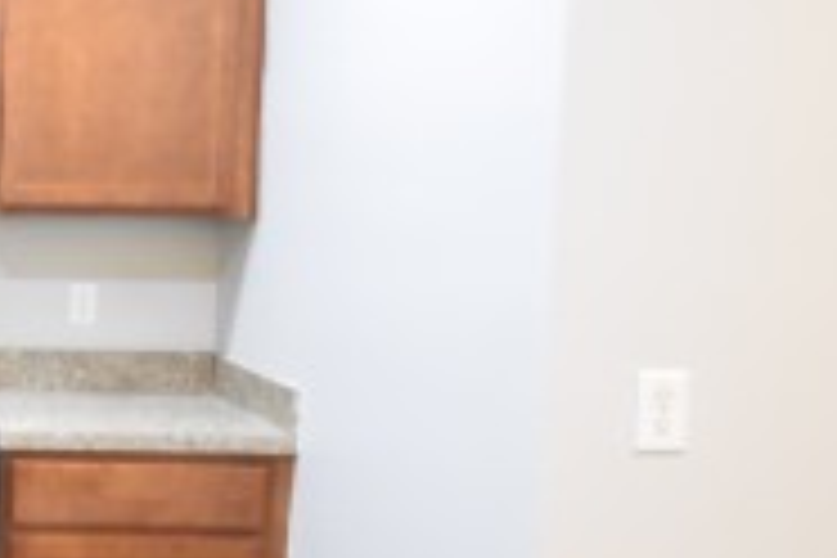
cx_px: -225
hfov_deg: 28.8
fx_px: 1348
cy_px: 284
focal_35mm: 58
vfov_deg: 23.4
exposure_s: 1/60
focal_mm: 10
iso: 3600
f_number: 3.5
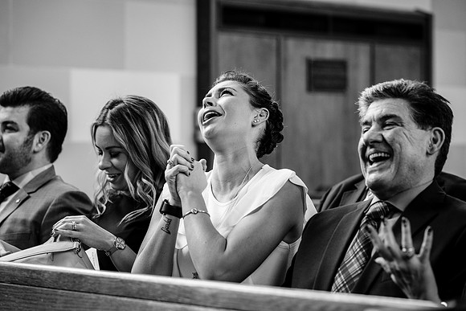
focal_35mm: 100
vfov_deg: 13.8
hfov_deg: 20.5
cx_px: 233
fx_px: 1288
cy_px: 156
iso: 2000
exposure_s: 1/100
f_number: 4
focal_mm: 98
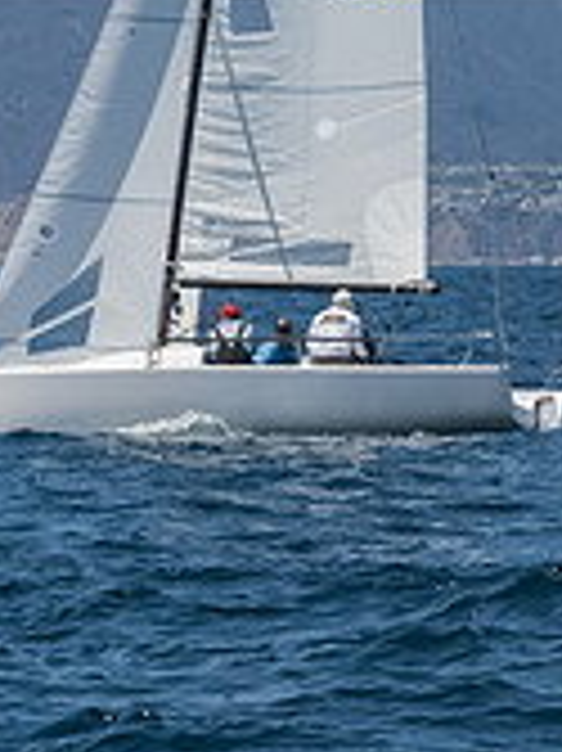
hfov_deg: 2.7
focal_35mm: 535
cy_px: 267
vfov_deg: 3.7
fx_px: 11596
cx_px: -957
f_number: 14
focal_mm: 90
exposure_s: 1/1250
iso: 640
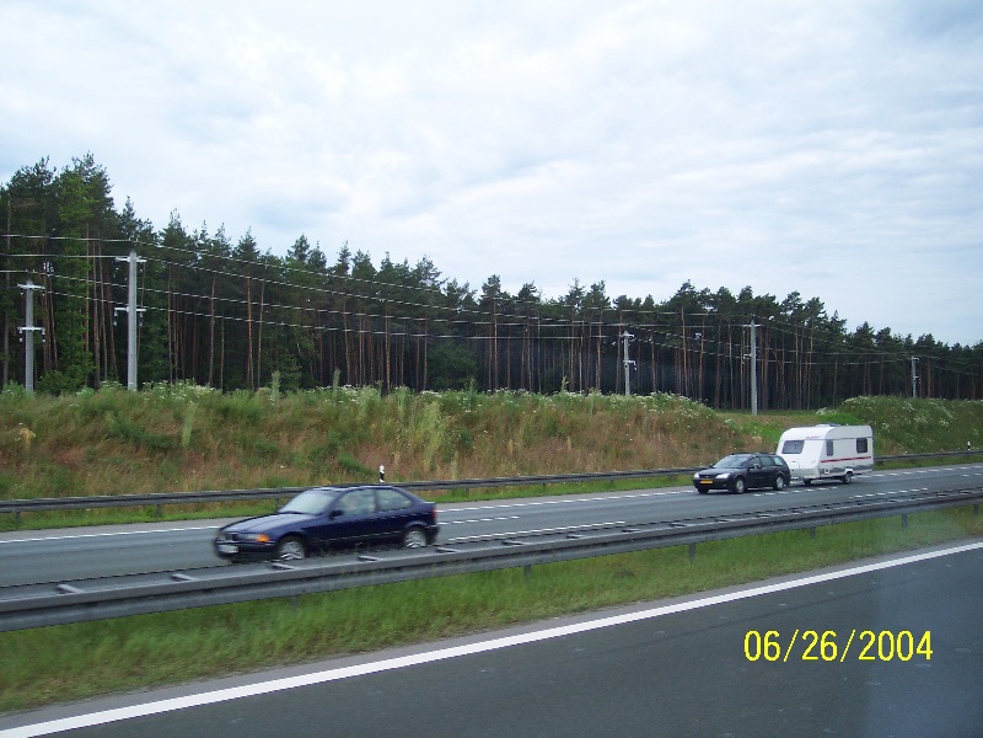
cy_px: 369
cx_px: 492
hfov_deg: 49.0
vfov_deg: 37.7
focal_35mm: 38
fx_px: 1079
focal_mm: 8
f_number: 2.8
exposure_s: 1/500
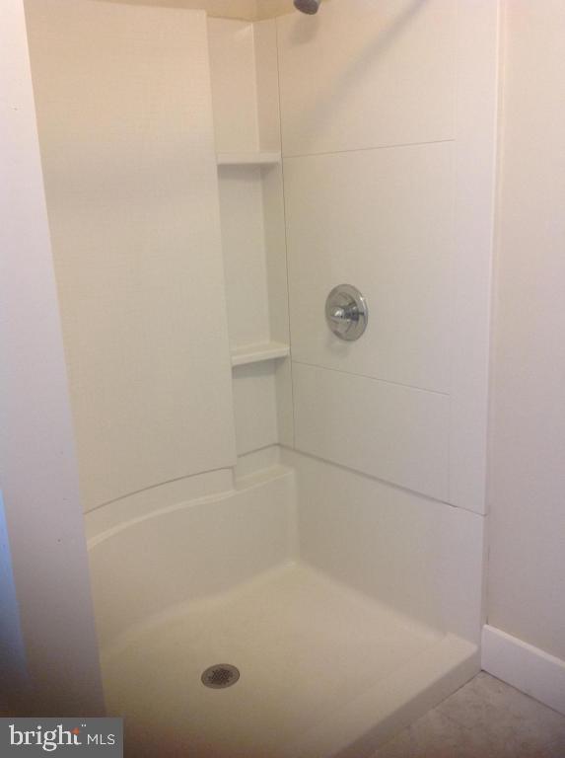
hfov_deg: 40.6
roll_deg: +2.9
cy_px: 379
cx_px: 282
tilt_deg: -13.4
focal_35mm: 35
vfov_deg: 52.7
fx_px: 764
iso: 100
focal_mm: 4.28
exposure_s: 1/15
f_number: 2.4
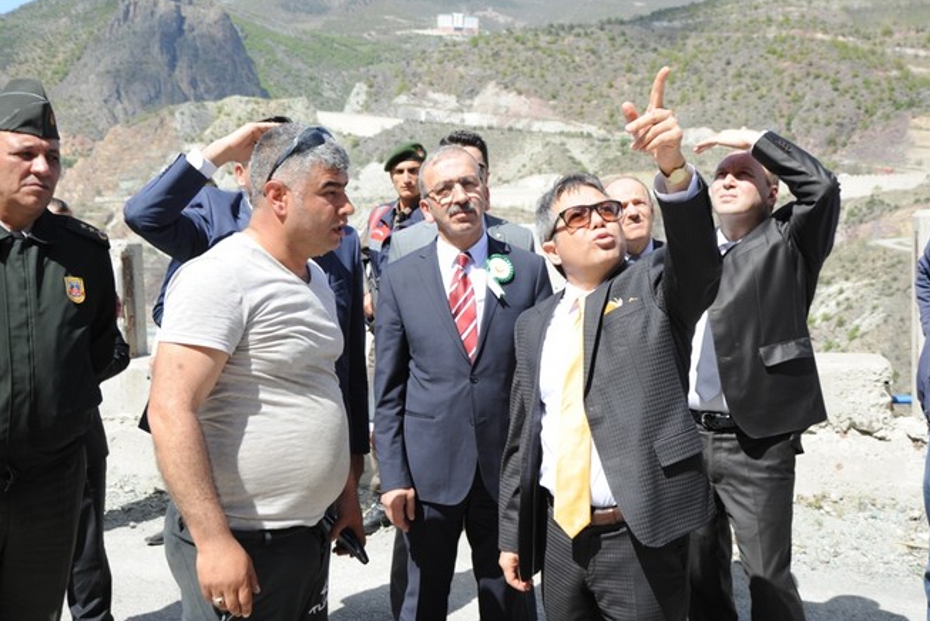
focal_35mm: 41
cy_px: 308
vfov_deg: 32.7
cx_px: 476
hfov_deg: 47.4
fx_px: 1060
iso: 200
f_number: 11
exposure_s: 1/125
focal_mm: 40
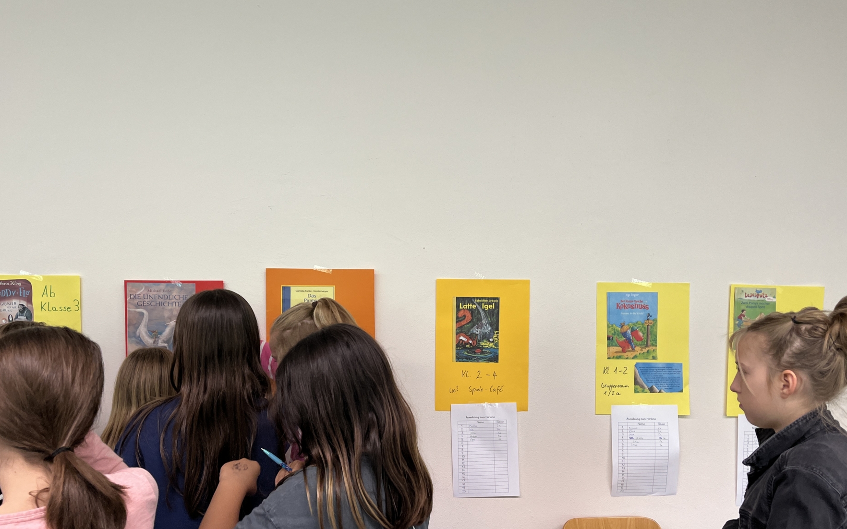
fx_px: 692
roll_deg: +2.0
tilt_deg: -1.4
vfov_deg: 41.6
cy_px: 320
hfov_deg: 62.9
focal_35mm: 30
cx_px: 420
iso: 125
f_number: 1.6
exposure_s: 1/100
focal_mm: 5.1
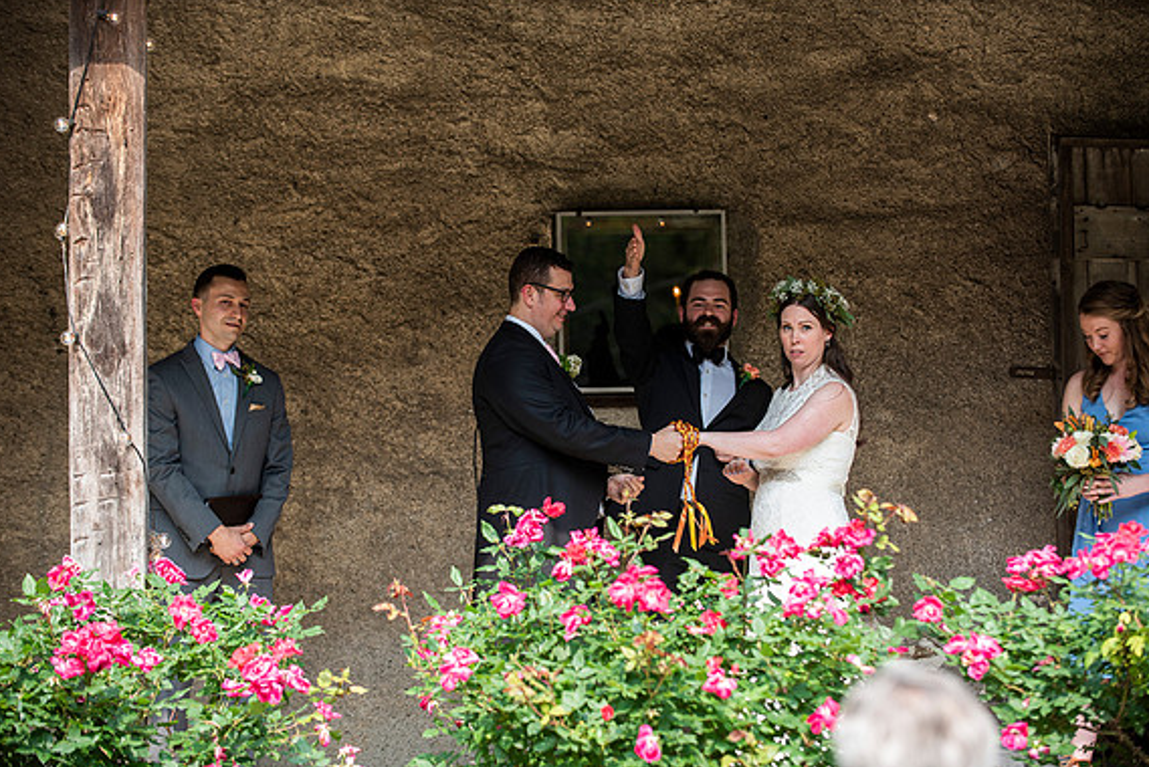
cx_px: 573
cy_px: 380
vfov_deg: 12.8
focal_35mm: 107
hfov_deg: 19.1
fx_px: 3417
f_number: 3.5
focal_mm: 105
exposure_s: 1/800
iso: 400
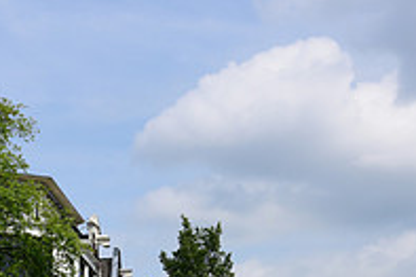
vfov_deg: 12.4
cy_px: 390
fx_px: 1224
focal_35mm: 106
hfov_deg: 19.3
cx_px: 165
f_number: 11
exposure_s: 1/160
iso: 80
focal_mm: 36
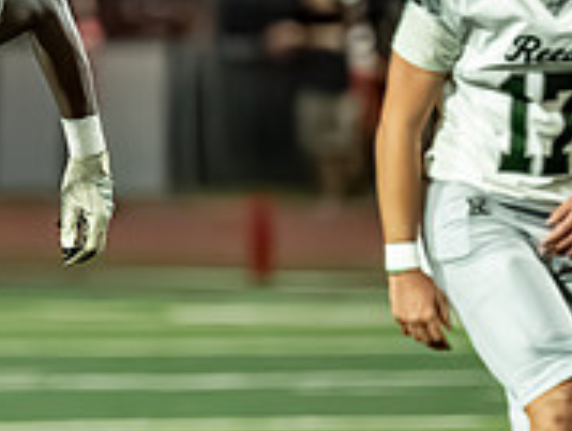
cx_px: -158
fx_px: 14164
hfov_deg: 2.3
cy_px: 208
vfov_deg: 1.7
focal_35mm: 856
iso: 5000
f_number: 2.8
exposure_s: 1/1250
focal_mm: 160
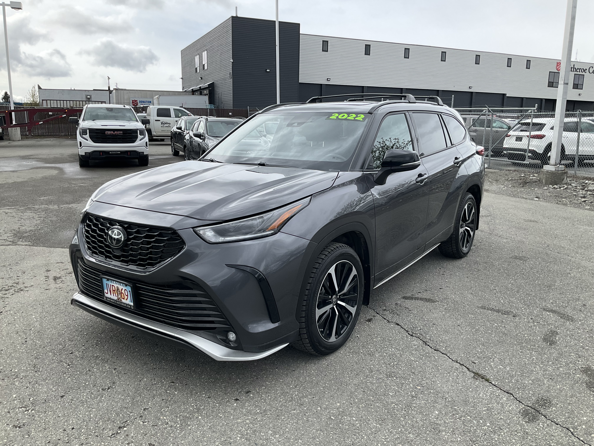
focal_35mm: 29
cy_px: 223
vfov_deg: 48.2
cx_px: 297
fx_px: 498
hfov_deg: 61.7
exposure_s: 1/855
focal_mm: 3
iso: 25
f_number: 1.8
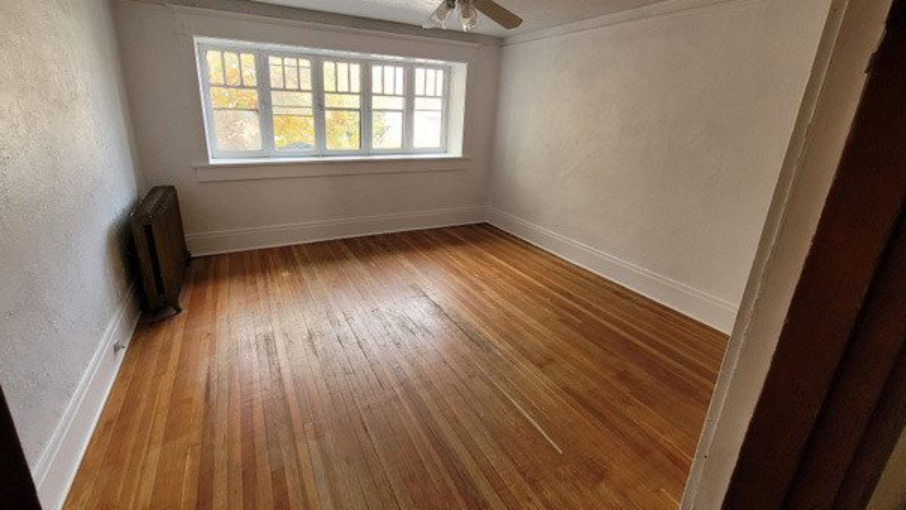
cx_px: 434
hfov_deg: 102.9
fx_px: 360
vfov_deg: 70.0
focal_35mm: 15
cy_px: 212
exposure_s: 1/59
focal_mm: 1.74
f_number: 2.2
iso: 125
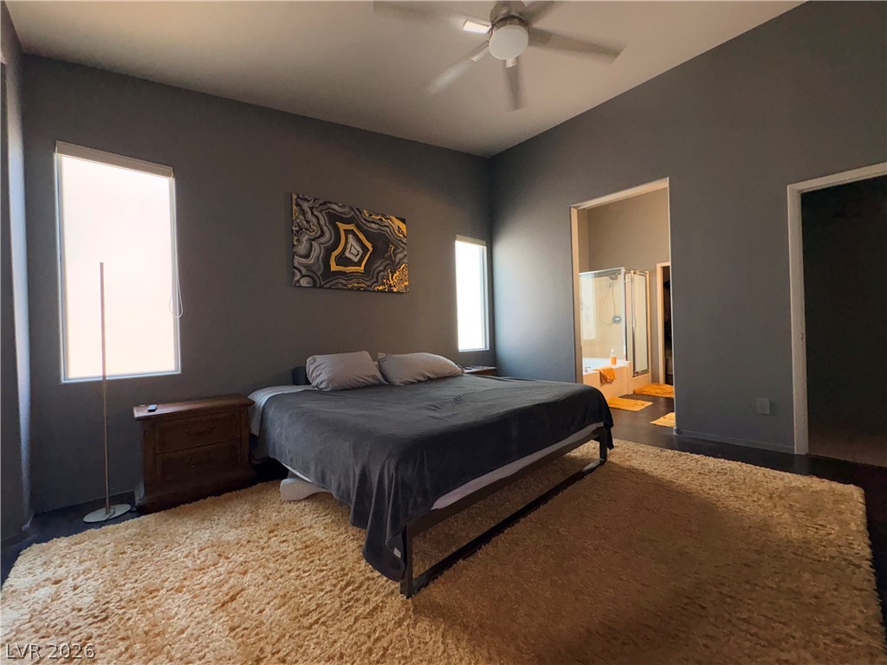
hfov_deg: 102.1
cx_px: 444
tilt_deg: +0.3
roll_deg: +1.7
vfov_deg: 85.7
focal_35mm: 14
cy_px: 332
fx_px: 359
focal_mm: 2.22
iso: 50
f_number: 2.2
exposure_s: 1/69
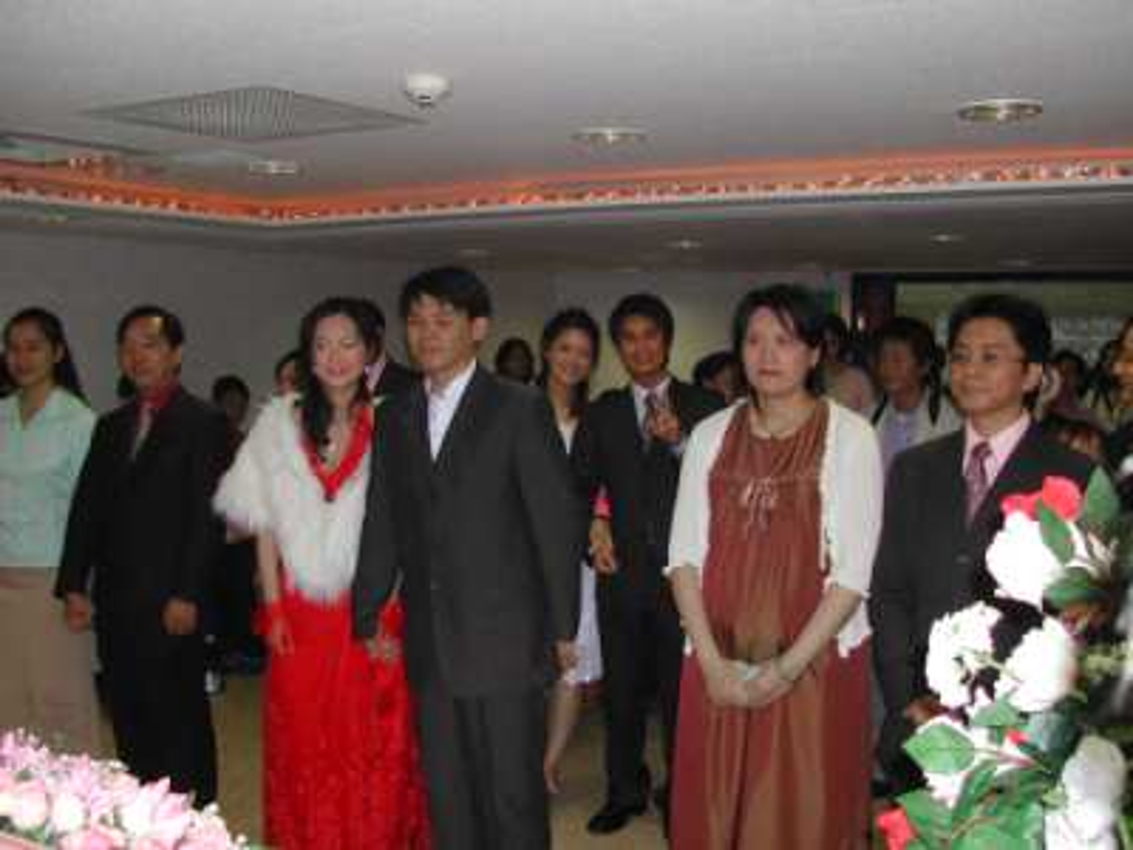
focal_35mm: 38
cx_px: 566
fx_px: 1244
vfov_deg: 37.7
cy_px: 425
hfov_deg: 49.0
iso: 117
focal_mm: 8
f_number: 2.8
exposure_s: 1/60
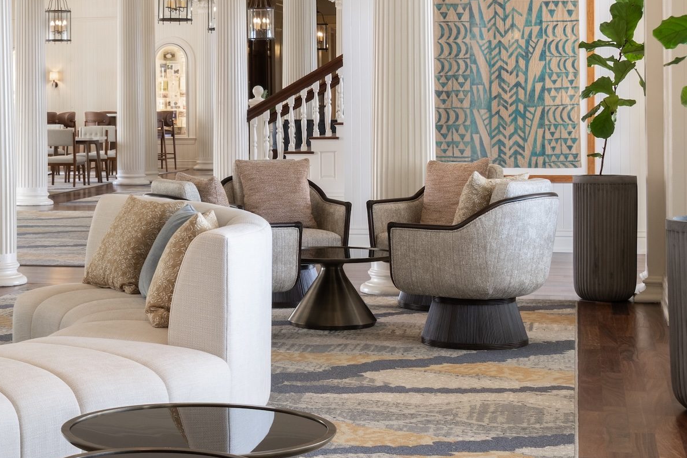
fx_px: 1679
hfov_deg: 22.6
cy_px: 118
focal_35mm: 88
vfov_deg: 15.5
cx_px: 74
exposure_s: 1
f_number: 11
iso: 100
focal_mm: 29
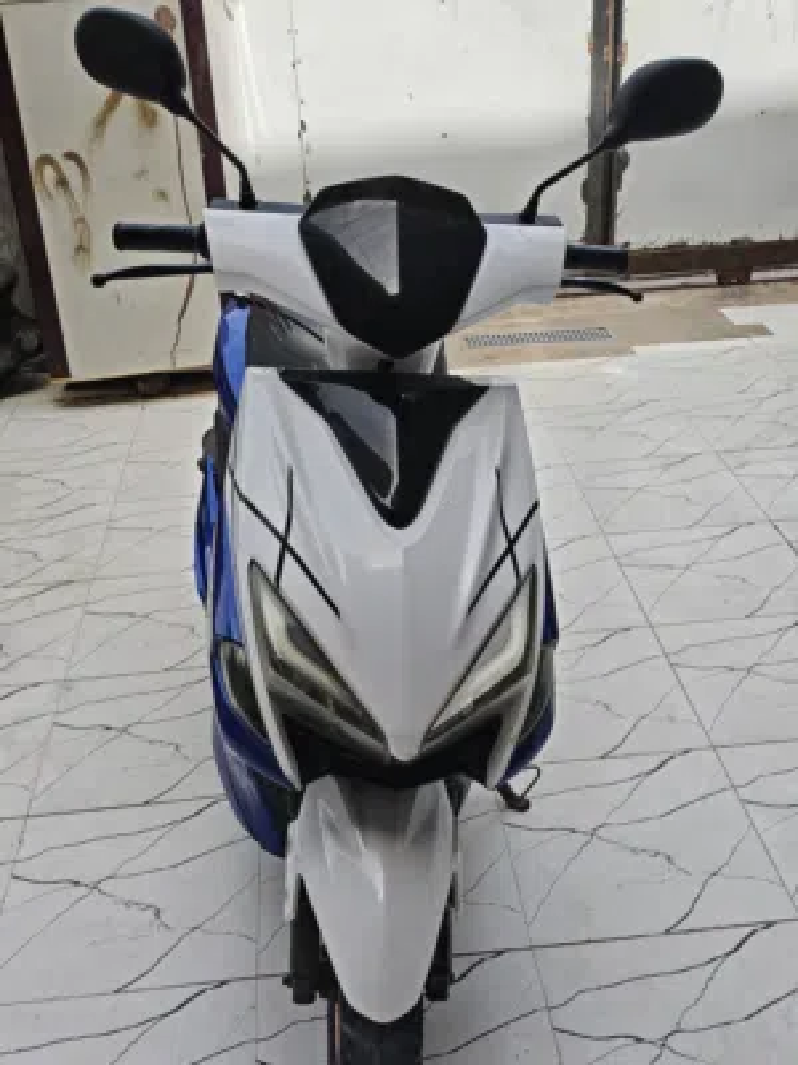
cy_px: 532
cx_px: 399
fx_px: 1168
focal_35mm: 38
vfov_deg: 49.0
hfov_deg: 37.7
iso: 50
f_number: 1.5
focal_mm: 4.94
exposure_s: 1/2281
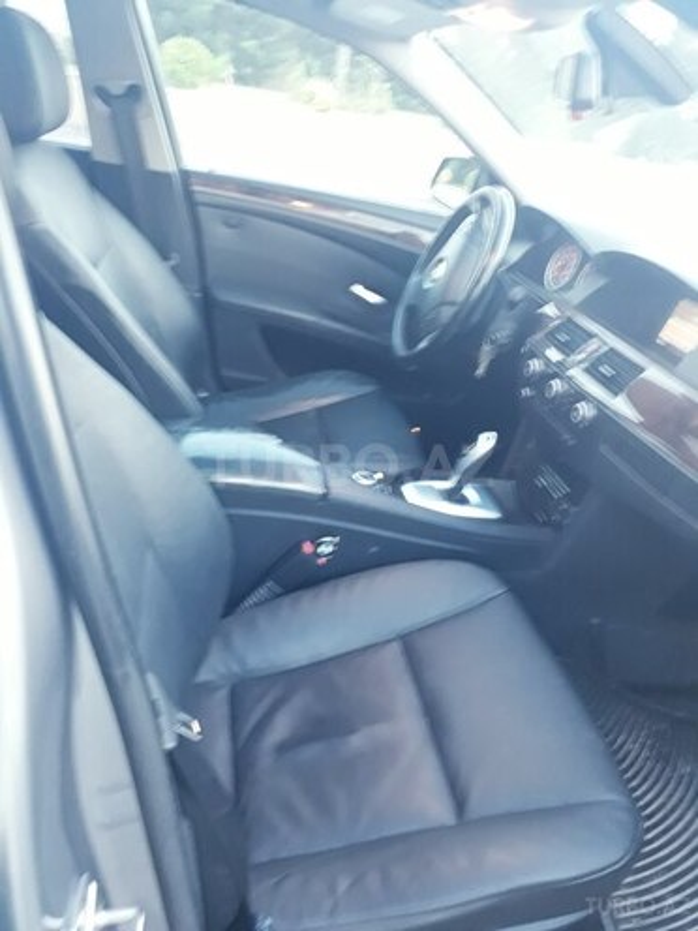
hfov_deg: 51.4
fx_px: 726
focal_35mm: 27
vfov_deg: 65.3
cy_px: 466
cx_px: 349
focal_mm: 3.6
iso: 250
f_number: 1.9
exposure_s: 1/10
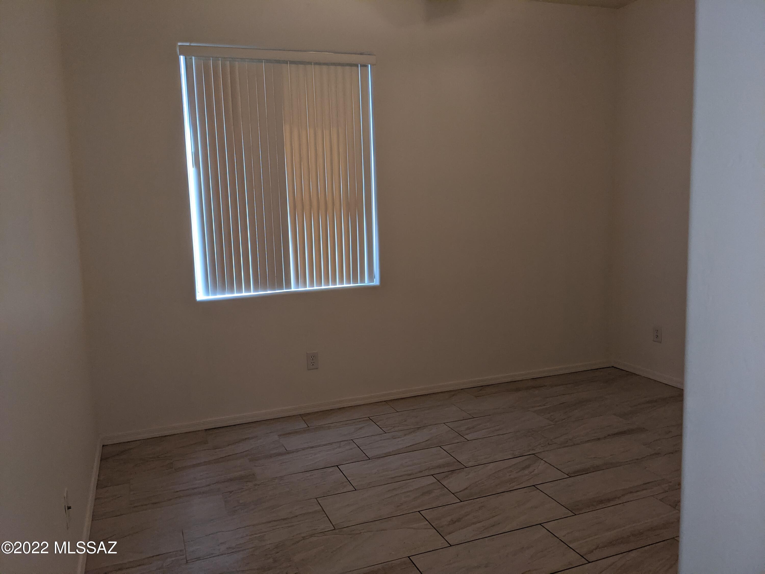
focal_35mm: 27
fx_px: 597
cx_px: 382
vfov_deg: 51.4
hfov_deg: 65.3
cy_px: 287
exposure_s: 1/120
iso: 268
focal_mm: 4.38
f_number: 1.73
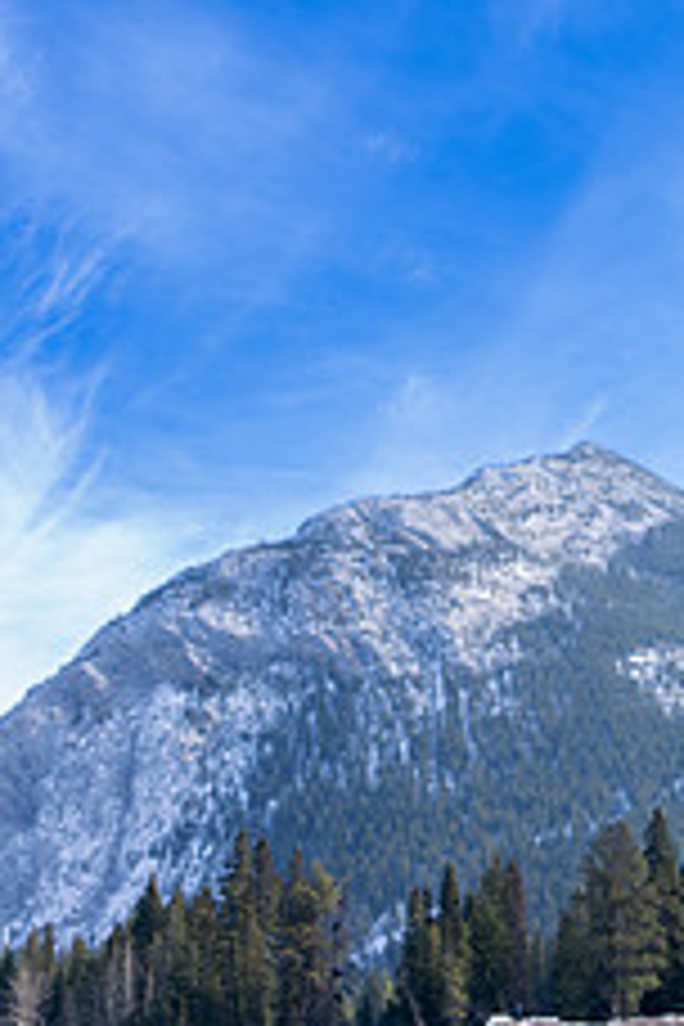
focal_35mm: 61
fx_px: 1738
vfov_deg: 32.9
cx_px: 459
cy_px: 529
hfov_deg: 22.2
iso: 50
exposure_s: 1/400
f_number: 3.5
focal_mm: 24
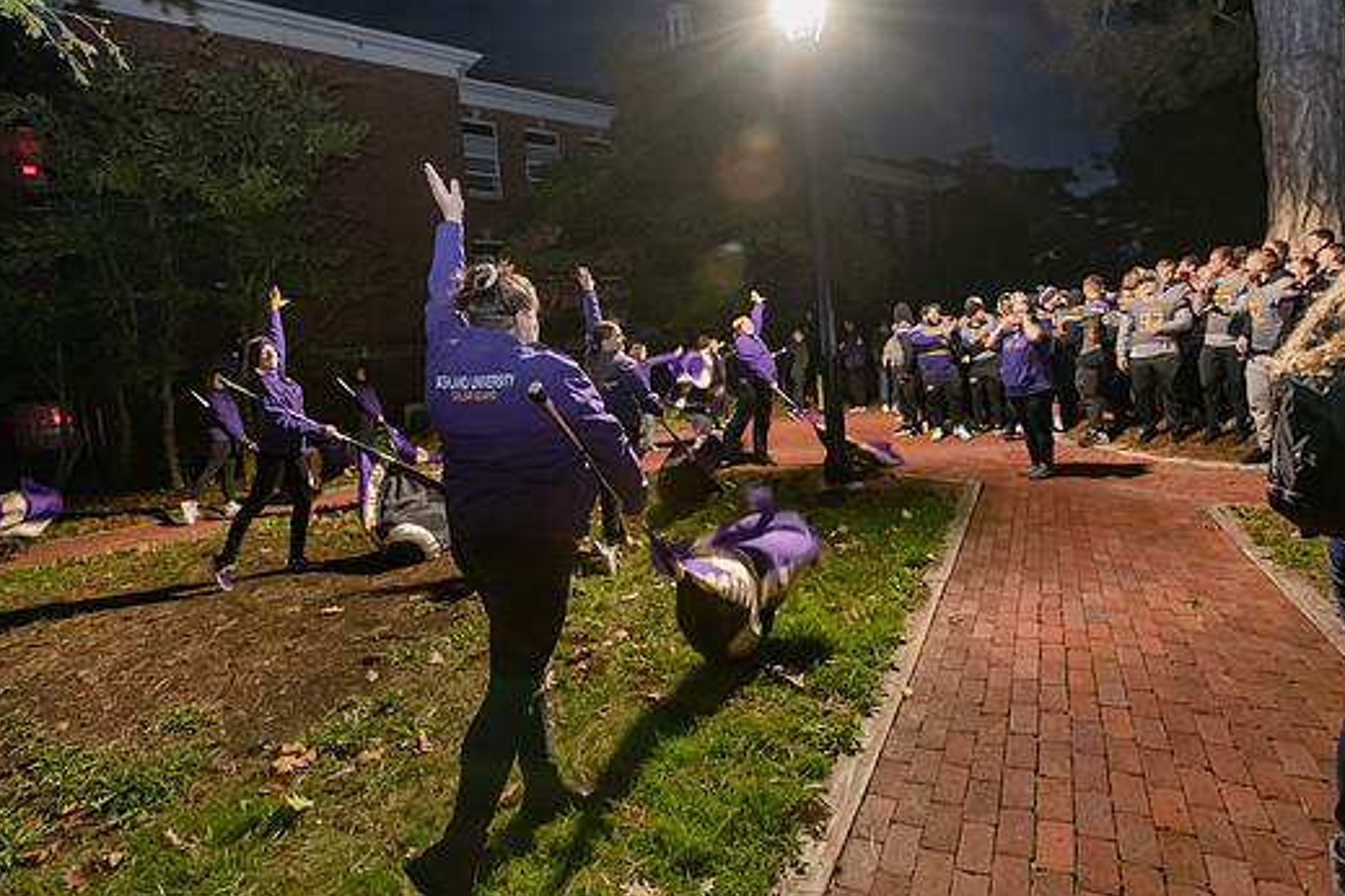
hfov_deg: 86.9
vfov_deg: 64.4
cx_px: 682
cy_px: 408
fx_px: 710
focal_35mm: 19
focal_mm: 17
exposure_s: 1/40
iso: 5000
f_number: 5
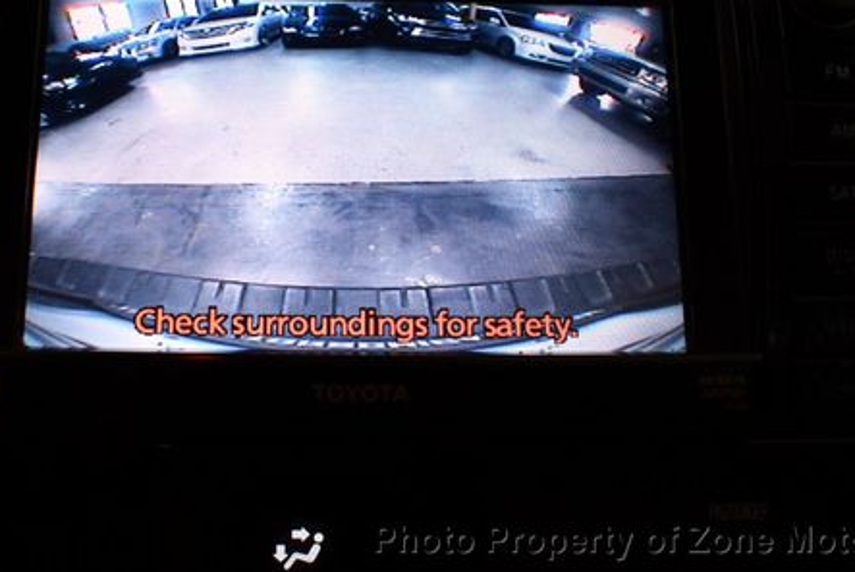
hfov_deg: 38.0
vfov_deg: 25.8
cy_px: 162
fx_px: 1236
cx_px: 349
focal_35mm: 52
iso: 800
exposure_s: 1/125
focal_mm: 18
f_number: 3.5
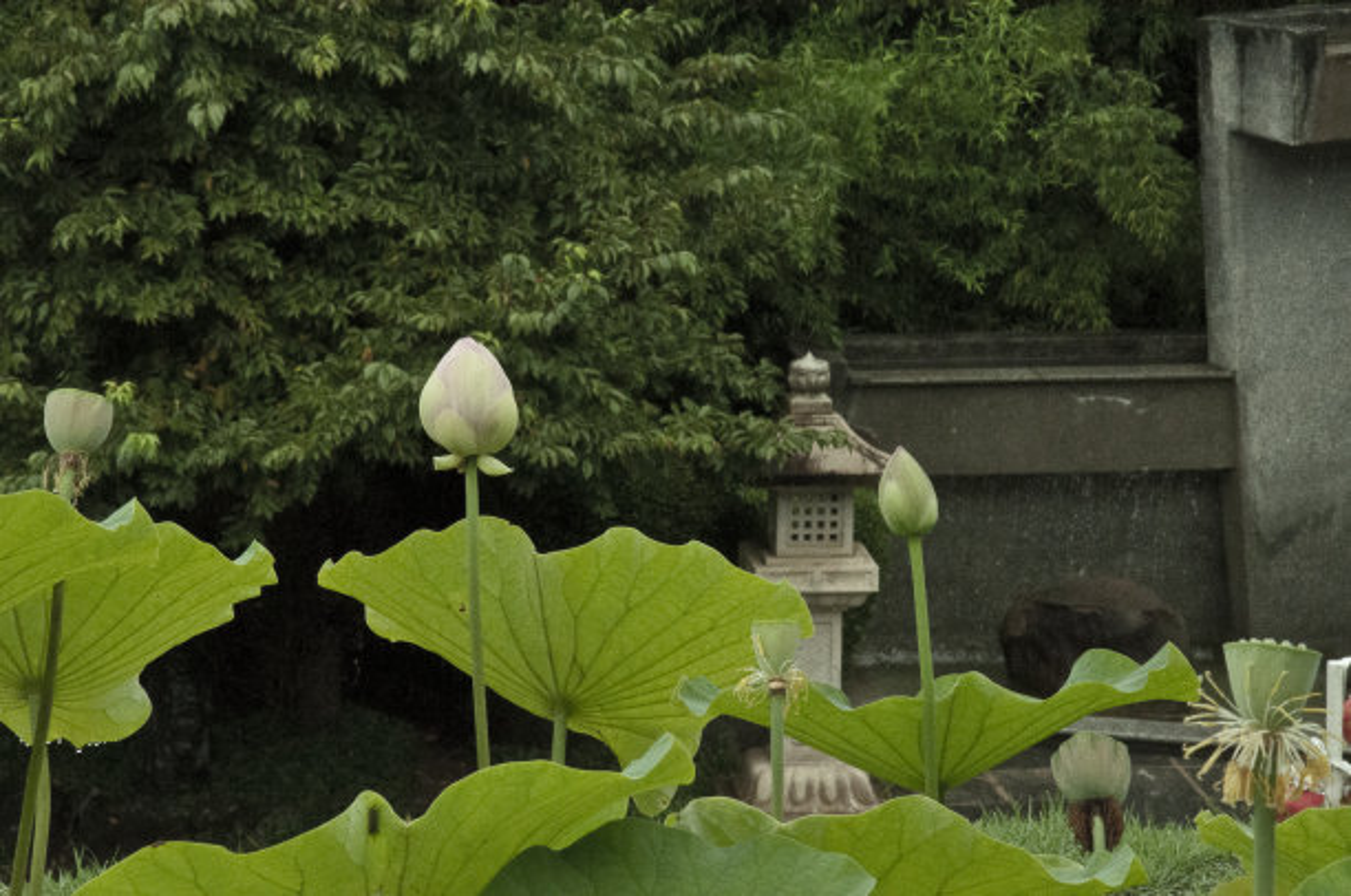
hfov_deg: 14.9
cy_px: 448
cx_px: 676
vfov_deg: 9.9
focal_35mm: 138
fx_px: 5171
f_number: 22
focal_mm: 92
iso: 6400
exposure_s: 1/500
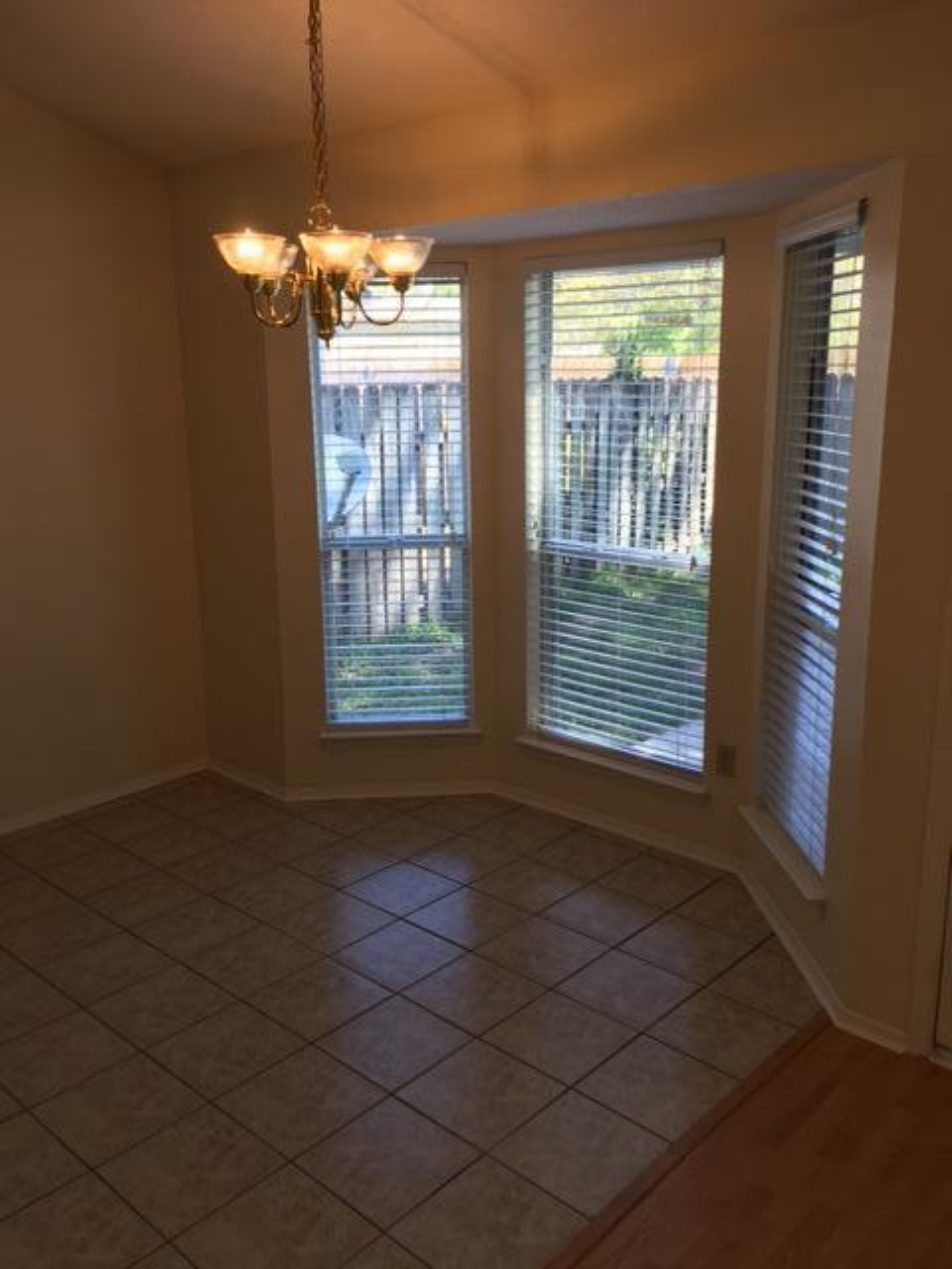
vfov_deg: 61.7
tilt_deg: -13.6
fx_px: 1063
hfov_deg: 48.2
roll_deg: +1.2
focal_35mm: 29
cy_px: 634
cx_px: 476
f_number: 2.2
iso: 32
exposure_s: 1/60
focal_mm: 4.15
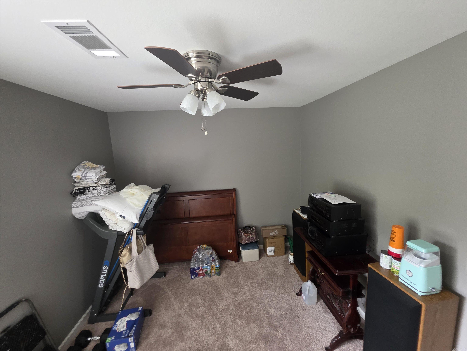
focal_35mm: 13
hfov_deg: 106.2
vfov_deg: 89.9
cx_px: 234
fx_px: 175
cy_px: 176
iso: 400
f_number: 1.9
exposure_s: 1/60
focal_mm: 2.2
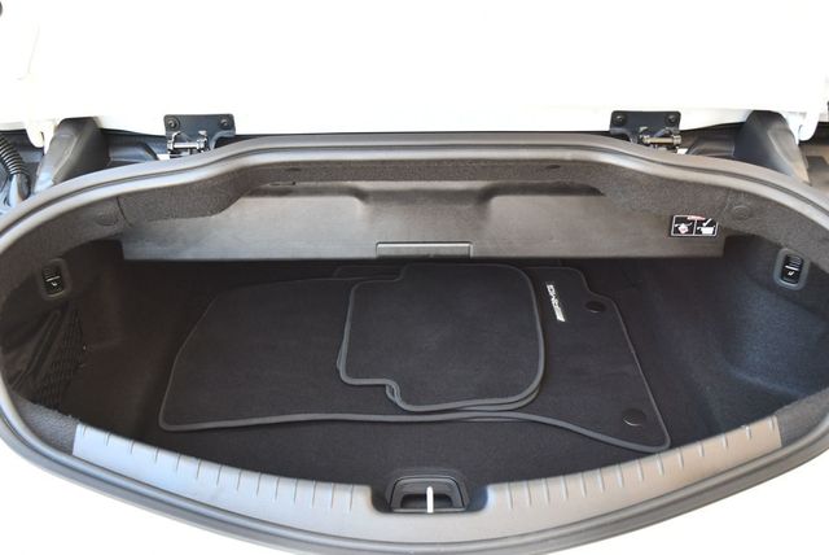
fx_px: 830
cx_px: 414
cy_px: 278
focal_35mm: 36
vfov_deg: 36.9
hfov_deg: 53.1
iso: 800
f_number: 3.5
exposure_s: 1/250
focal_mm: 18
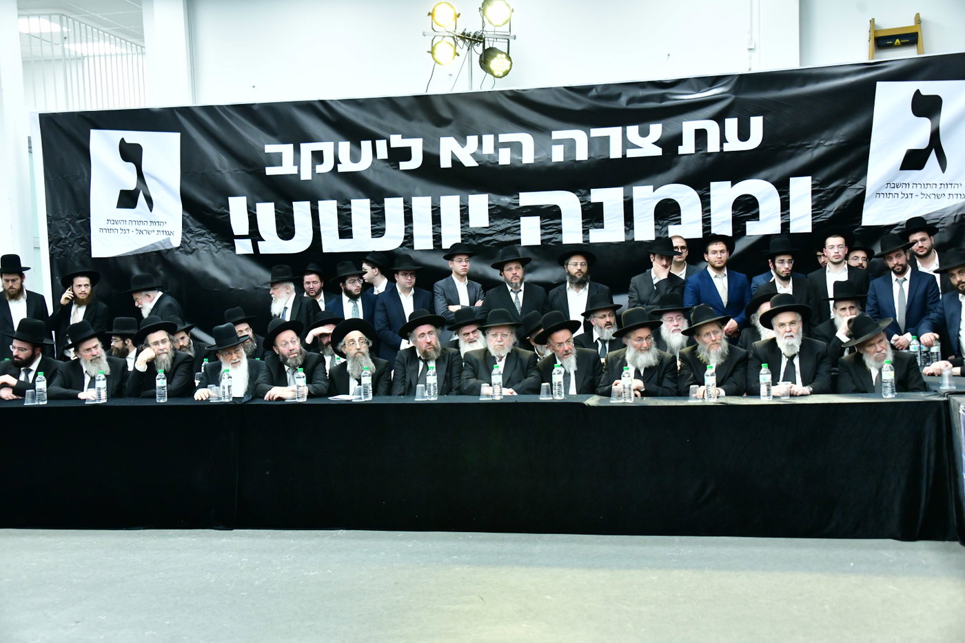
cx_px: 482
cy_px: 322
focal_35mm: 44
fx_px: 1179
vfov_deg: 30.5
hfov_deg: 44.5
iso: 4000
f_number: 5.6
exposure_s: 1/200
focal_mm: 44
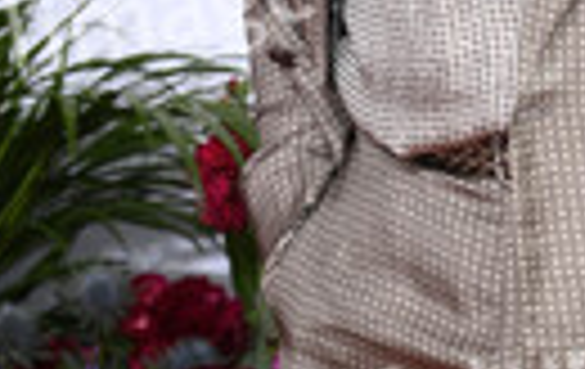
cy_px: -230
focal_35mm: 328
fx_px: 5243
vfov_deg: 4.0
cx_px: 576
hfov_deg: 6.4
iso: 640
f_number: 5.6
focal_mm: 105
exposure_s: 1/250
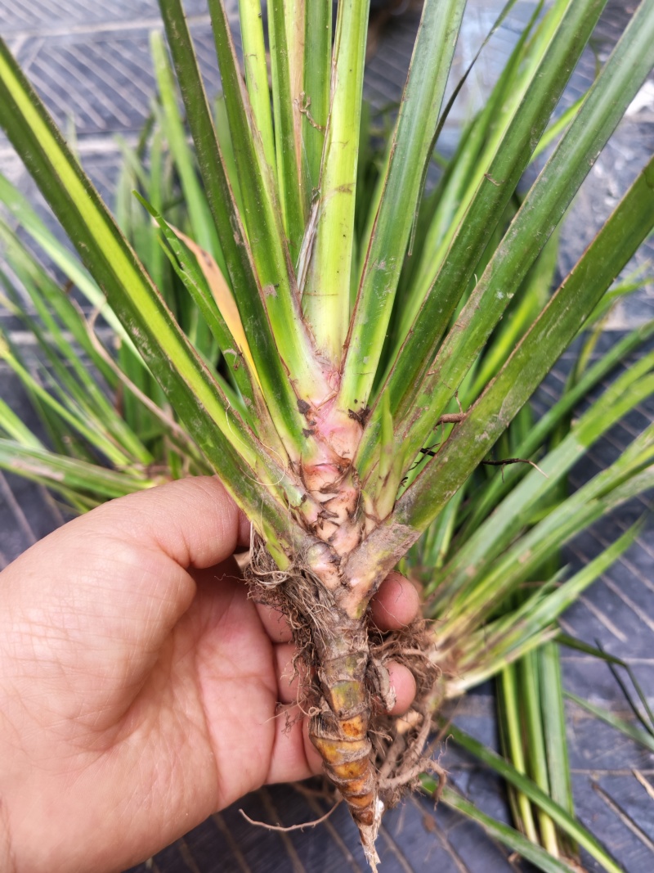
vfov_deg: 65.3
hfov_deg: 51.3
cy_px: 436
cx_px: 327
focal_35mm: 27
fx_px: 680
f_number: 1.95
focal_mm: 5.52
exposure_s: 1/100
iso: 125
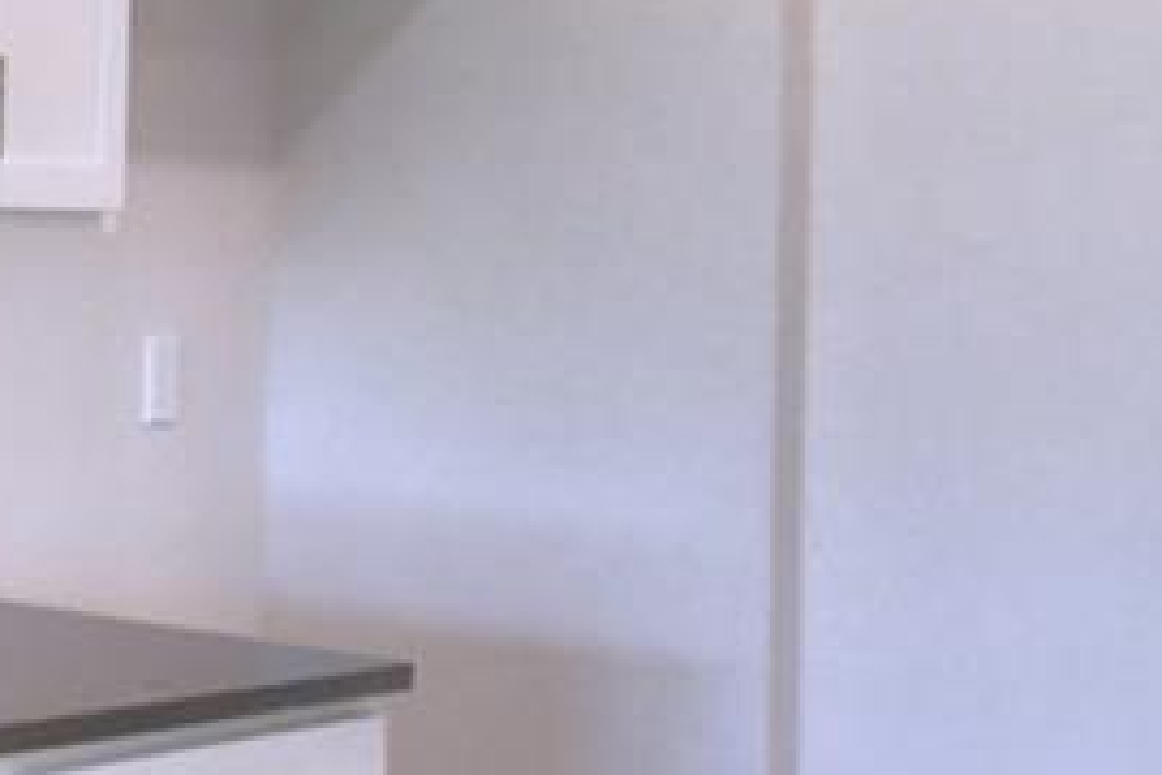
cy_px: 47
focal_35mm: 89
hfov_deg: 15.9
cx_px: -1364
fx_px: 2872
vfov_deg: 15.2
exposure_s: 1/80
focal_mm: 10
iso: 400
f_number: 4.5
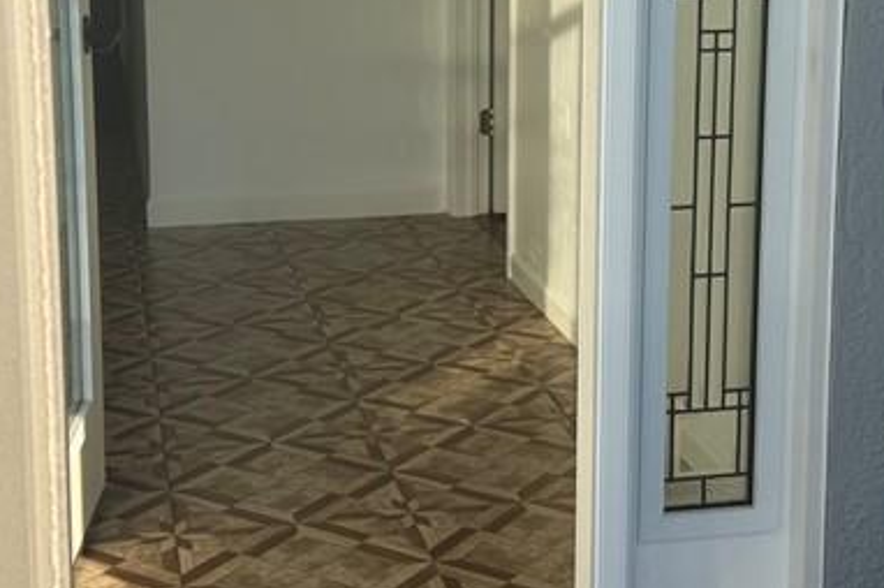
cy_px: 120
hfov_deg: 30.1
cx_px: 511
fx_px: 1644
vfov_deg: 20.1
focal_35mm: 67
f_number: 1.78
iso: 80
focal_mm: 6.76
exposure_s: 1/1653
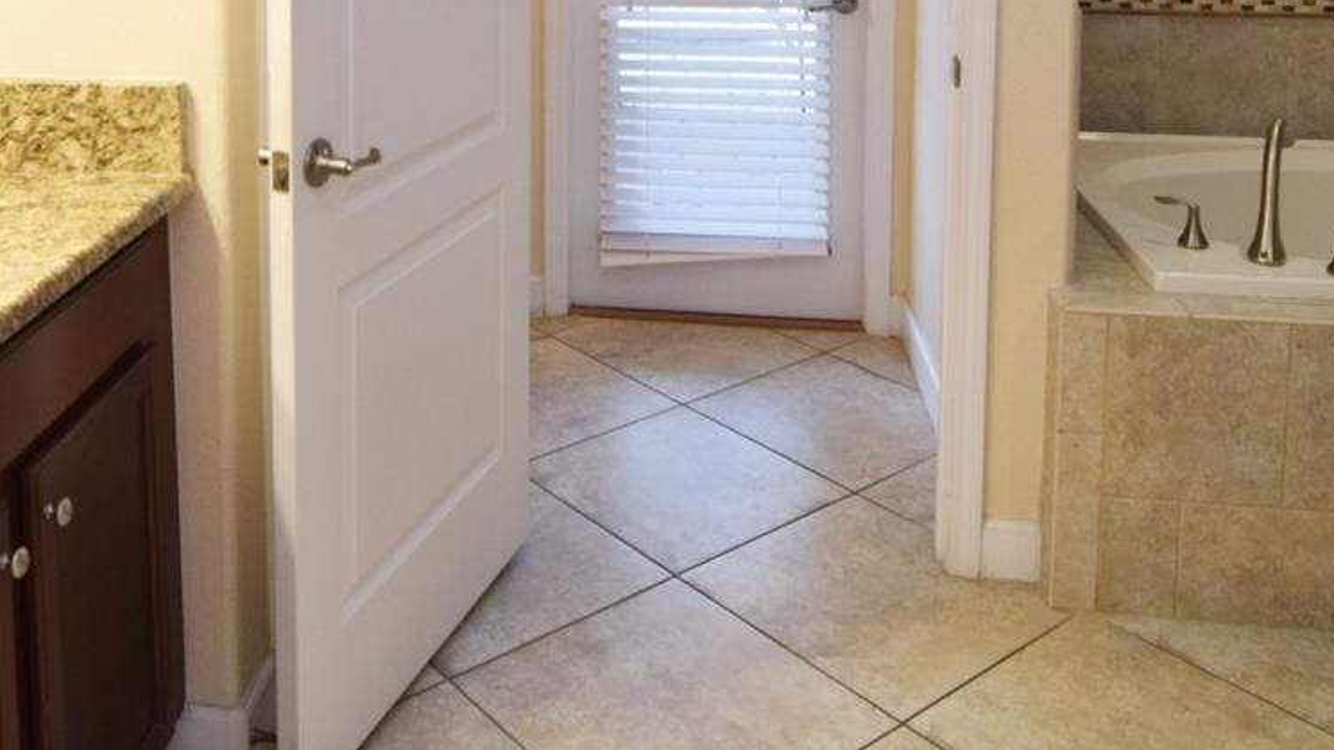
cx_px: 483
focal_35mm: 37
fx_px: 1313
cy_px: -113
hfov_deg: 53.1
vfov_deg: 28.4
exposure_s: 1/80
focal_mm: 11
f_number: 4.5
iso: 400
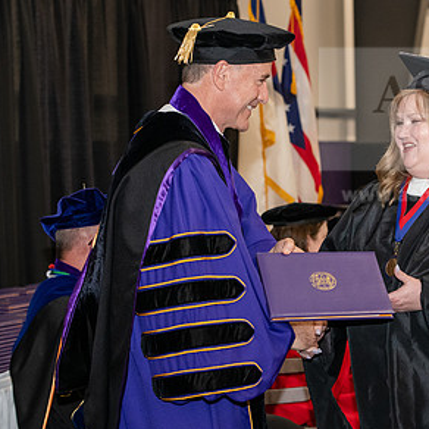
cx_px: 275
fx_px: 1655
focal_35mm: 118
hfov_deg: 14.8
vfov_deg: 14.8
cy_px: 226
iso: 2500
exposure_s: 1/200
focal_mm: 70
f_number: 5
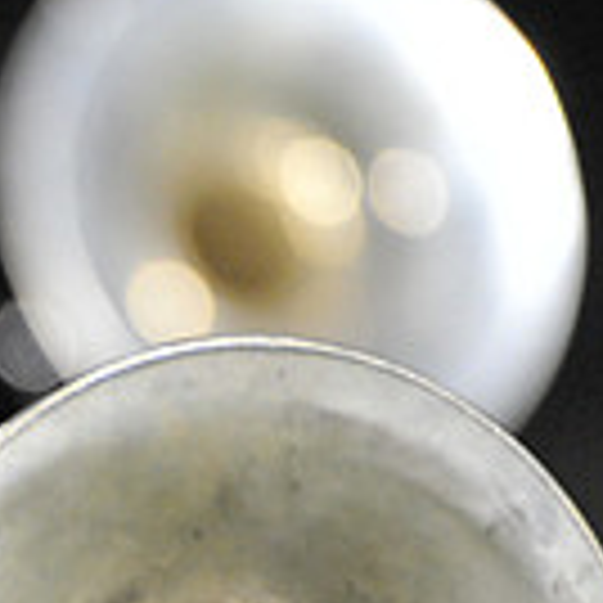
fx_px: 43397
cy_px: 693
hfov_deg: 0.8
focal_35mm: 2202
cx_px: -549
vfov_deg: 0.8
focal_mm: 600
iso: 6400
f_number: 6.3
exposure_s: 1/160
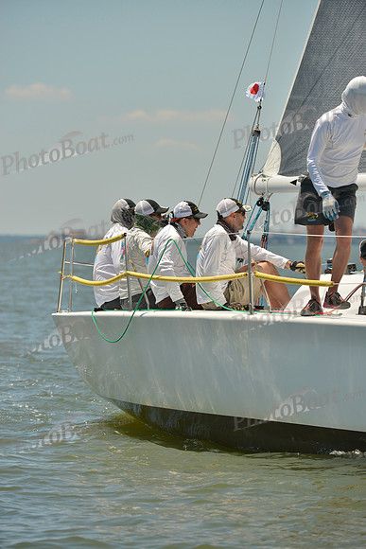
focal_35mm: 240
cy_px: 274
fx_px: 3658
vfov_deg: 8.6
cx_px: 183
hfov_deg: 5.7
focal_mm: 240
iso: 200
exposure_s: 1/1250
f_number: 6.3
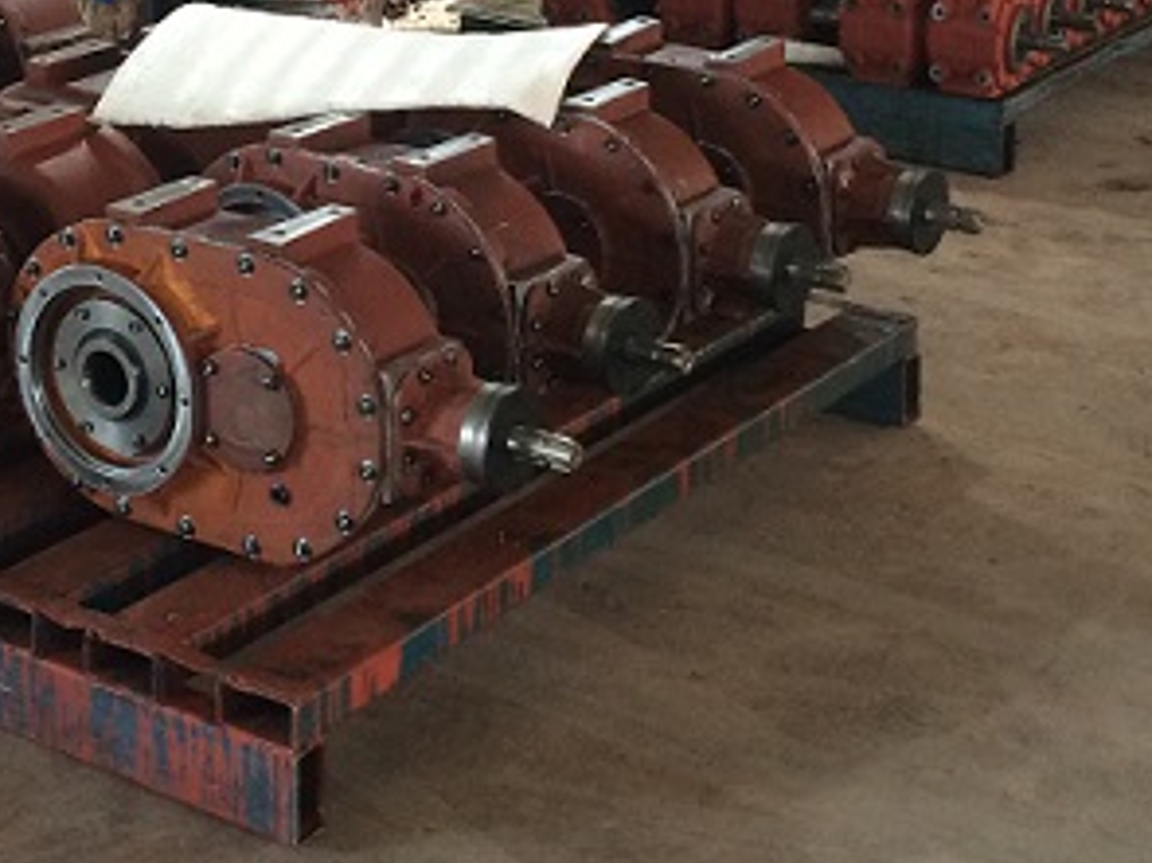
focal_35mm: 77
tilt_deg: -15.6
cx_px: 285
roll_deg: -0.2
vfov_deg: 18.6
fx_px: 2561
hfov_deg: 25.0
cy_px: -20
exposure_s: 1/30
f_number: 2.2
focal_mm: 4.15
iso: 125
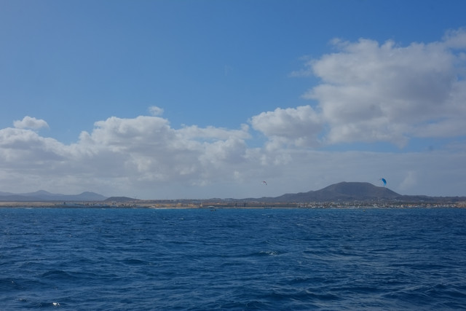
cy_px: 156
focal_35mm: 41
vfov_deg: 32.6
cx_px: 233
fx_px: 531
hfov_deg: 47.4
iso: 200
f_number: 14
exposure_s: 1/350
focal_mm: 27
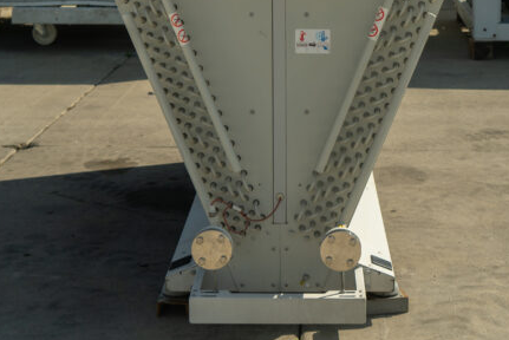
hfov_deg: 26.6
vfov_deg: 17.6
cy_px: 18
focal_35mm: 76
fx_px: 1075
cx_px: 307
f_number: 4
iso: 100
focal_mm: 32
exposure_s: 1/320
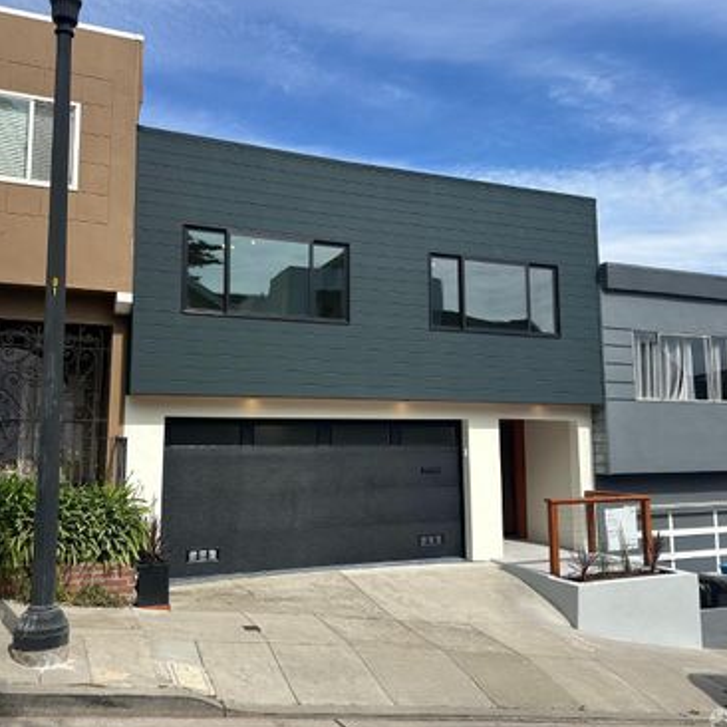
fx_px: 689
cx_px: 318
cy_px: 363
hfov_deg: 55.5
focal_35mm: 29
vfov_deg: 55.6
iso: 80
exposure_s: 1/4545
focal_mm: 6.86
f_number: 1.78
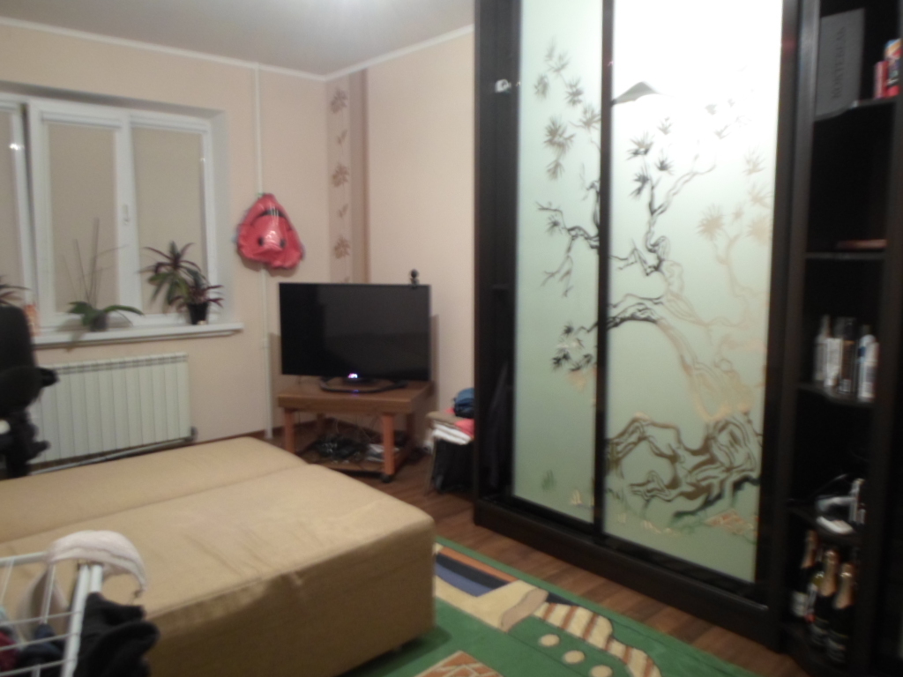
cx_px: 452
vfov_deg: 54.9
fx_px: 652
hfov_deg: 69.4
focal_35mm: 25
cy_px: 338
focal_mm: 4.5
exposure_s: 1
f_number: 2.5
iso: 100
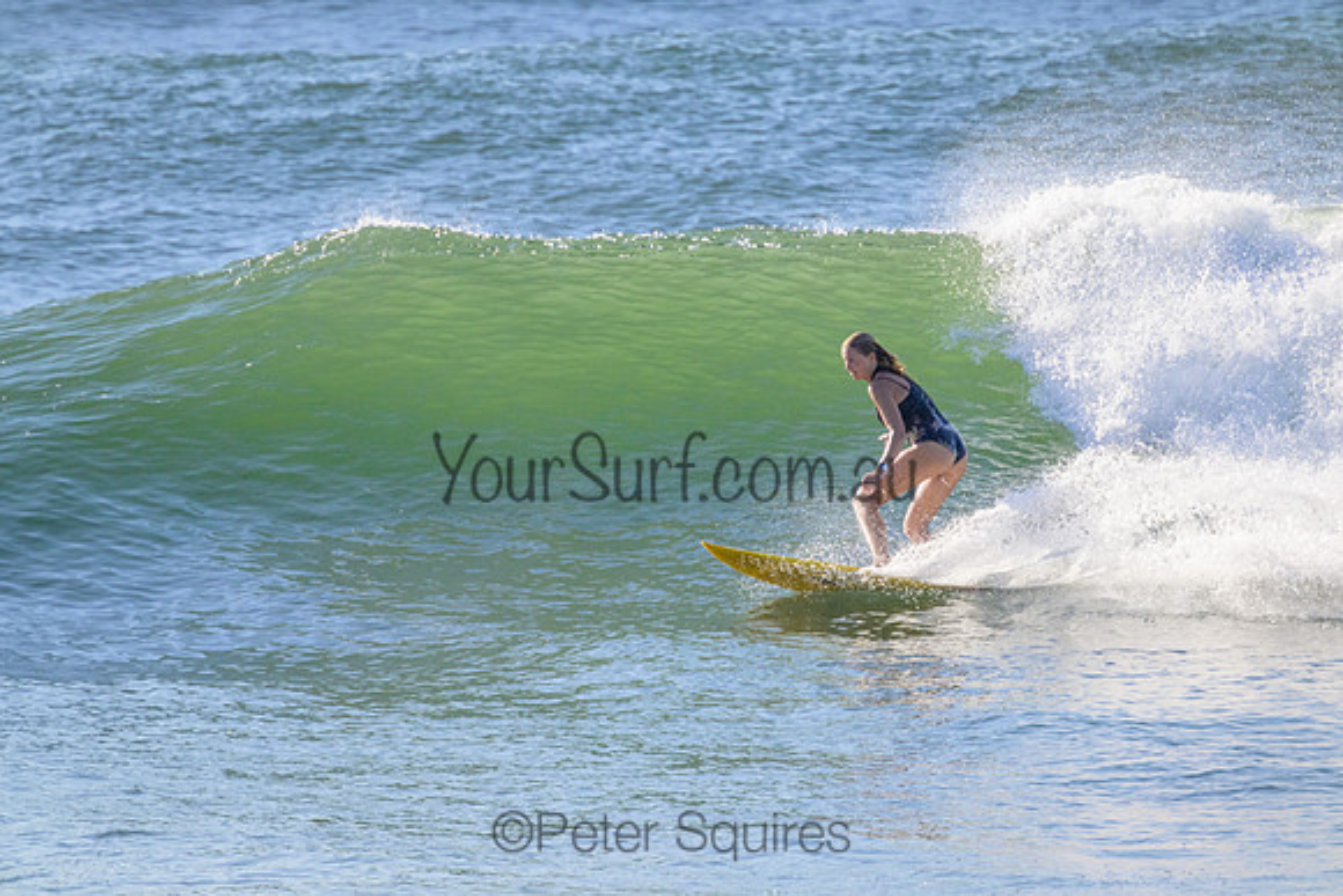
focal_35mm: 800
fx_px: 29850
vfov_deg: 1.7
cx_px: 672
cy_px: 448
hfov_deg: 2.6
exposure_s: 1/2000
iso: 1400
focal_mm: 800
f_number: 11
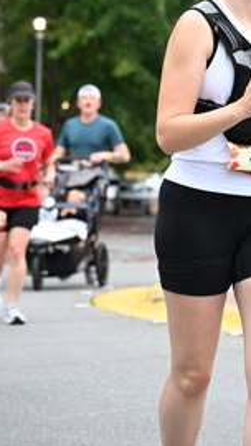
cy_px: 35
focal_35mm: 171
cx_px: 245
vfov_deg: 12.5
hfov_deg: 7.1
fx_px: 2022
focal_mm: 80
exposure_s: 1/640
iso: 1600
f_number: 4
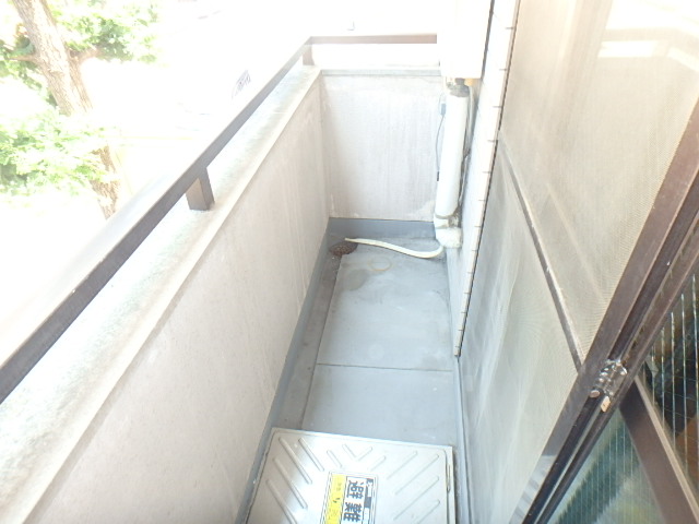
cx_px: 350
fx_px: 424
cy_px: 262
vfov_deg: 63.4
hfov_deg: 79.0
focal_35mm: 21
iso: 200
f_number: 3.5
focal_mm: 3.7
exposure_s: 1/40
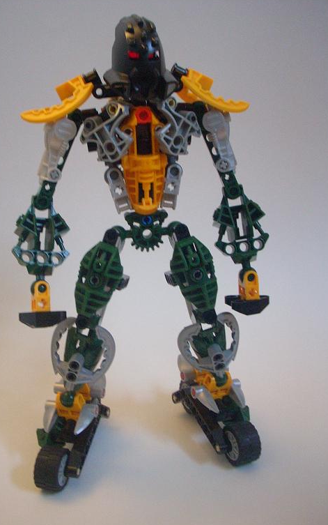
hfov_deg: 31.9
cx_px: 135
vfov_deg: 49.3
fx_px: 572
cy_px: 261
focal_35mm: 40
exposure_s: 1/4
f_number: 2.8
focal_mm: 6.2
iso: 270
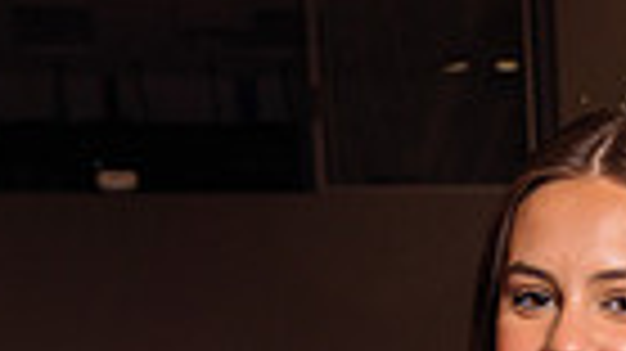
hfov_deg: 14.2
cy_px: 972
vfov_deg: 7.4
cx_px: 608
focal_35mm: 149
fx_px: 2472
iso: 250
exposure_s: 1/250
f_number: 8
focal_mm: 44
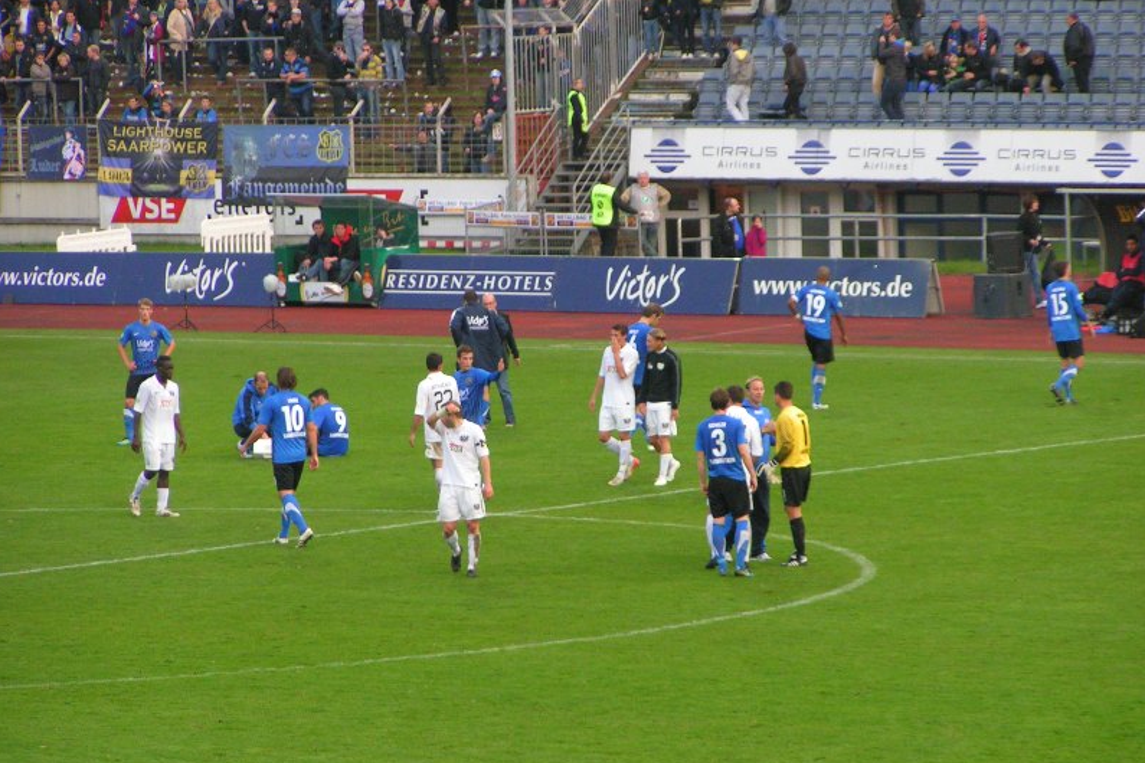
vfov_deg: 5.6
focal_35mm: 247
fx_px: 7855
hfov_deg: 8.3
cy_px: 350
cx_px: 572
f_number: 3.5
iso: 200
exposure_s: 1/200
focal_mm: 36.1
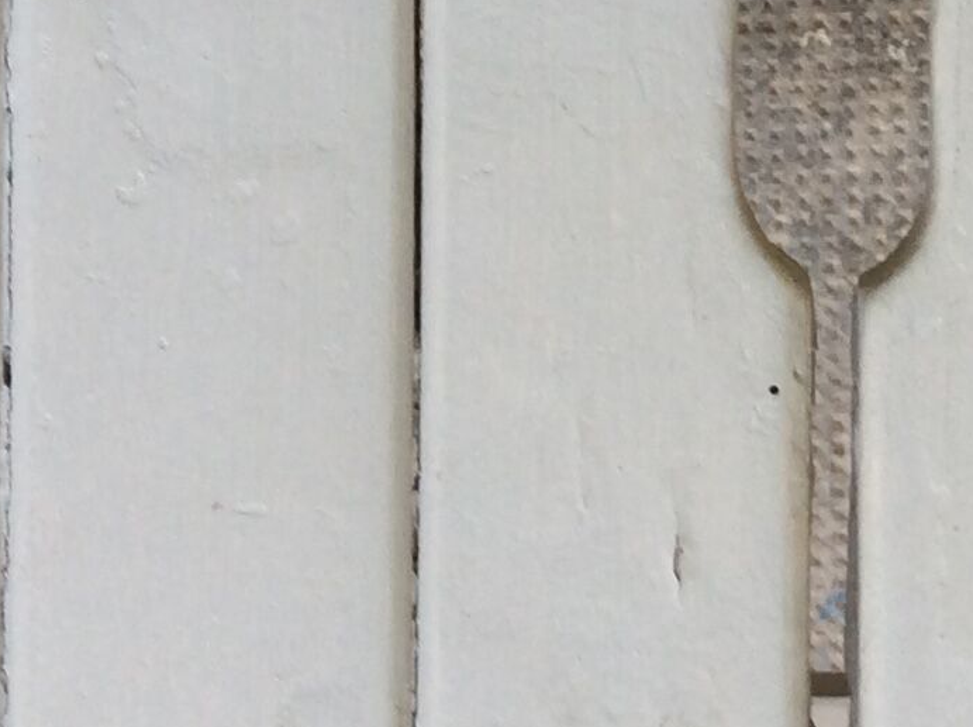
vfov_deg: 12.2
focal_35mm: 120
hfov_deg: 16.3
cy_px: 4
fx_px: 3368
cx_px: 797
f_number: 2.4
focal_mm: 3.3
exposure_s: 1/33
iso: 32
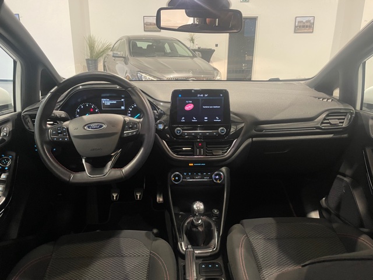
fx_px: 280
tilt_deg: -19.0
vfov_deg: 53.1
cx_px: 186
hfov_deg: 67.3
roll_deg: -1.2
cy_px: 140
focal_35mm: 26
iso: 500
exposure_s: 1/53
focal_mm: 4.2
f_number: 1.6
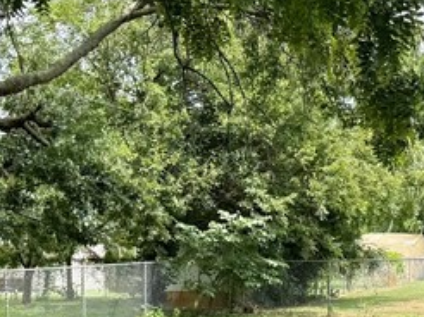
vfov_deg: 14.7
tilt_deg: +0.1
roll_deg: -1.6
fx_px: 1224
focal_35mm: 100
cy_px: 262
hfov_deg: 19.7
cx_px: 190
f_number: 1.78
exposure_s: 1/1094
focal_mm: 6.76
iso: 80
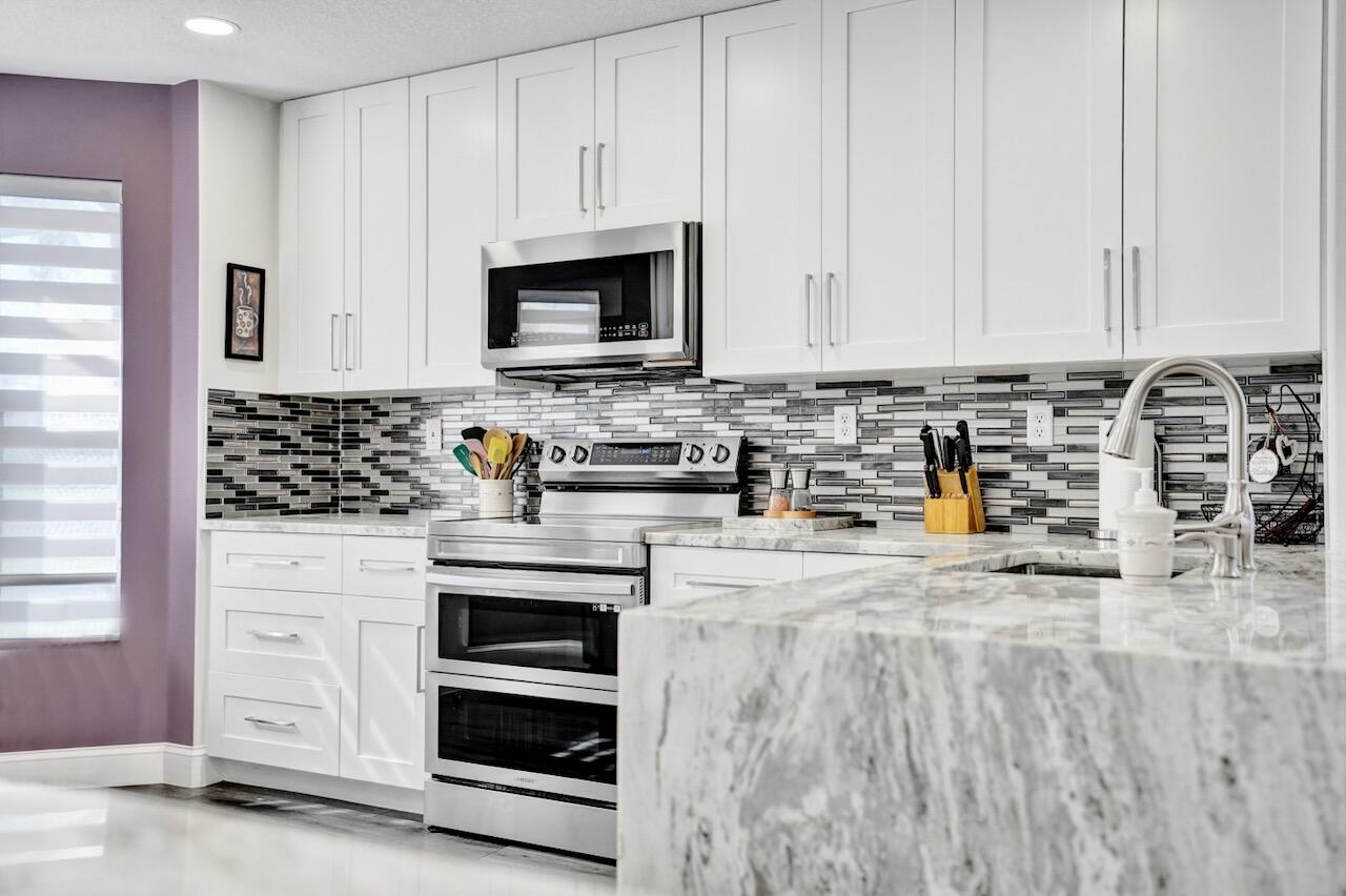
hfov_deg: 58.7
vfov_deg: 41.1
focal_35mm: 32
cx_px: 673
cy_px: 448
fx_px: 1196
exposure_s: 1/500
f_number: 2.8
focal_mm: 32
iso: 800
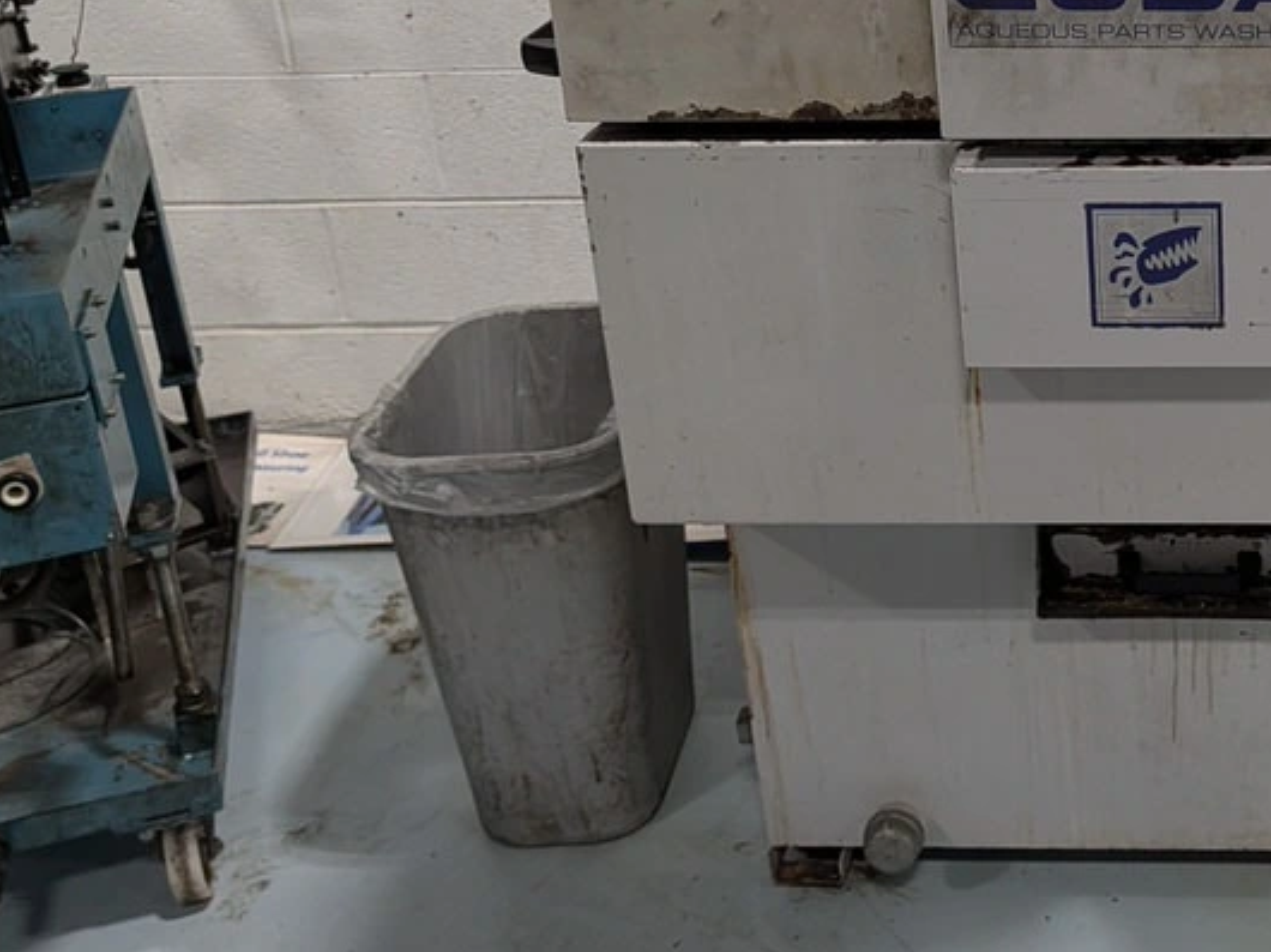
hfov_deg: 36.1
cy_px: 164
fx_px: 1798
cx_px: 1192
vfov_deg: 28.9
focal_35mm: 49
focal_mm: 6.9
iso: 433
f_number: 1.68
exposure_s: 1/974
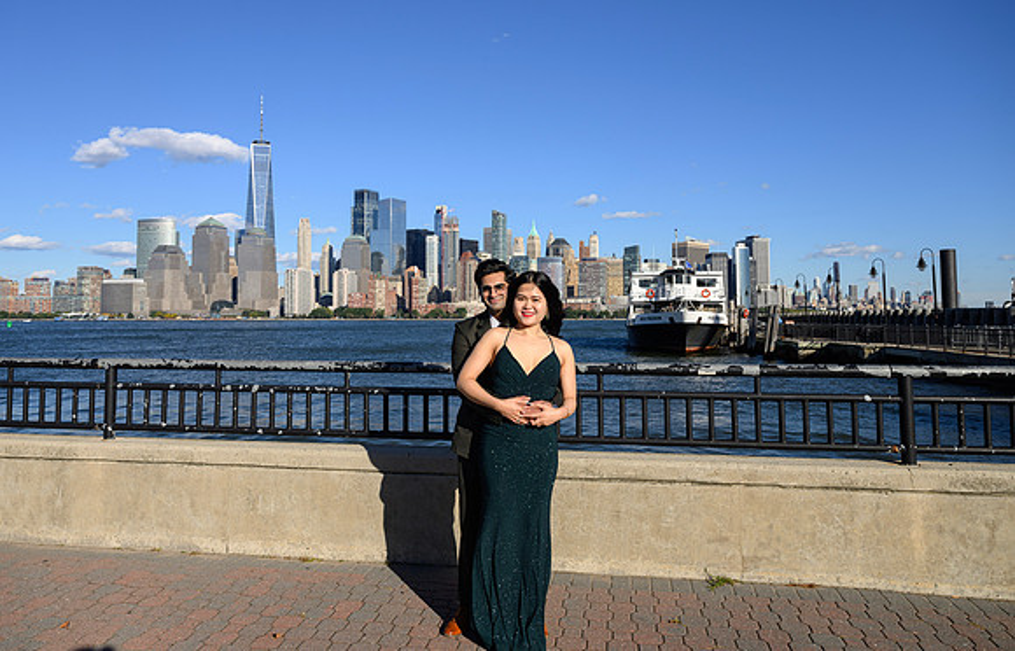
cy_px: 279
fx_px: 759
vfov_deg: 46.3
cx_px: 474
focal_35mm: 27
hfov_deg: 67.4
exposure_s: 1/500
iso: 64
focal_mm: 24
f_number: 5.6
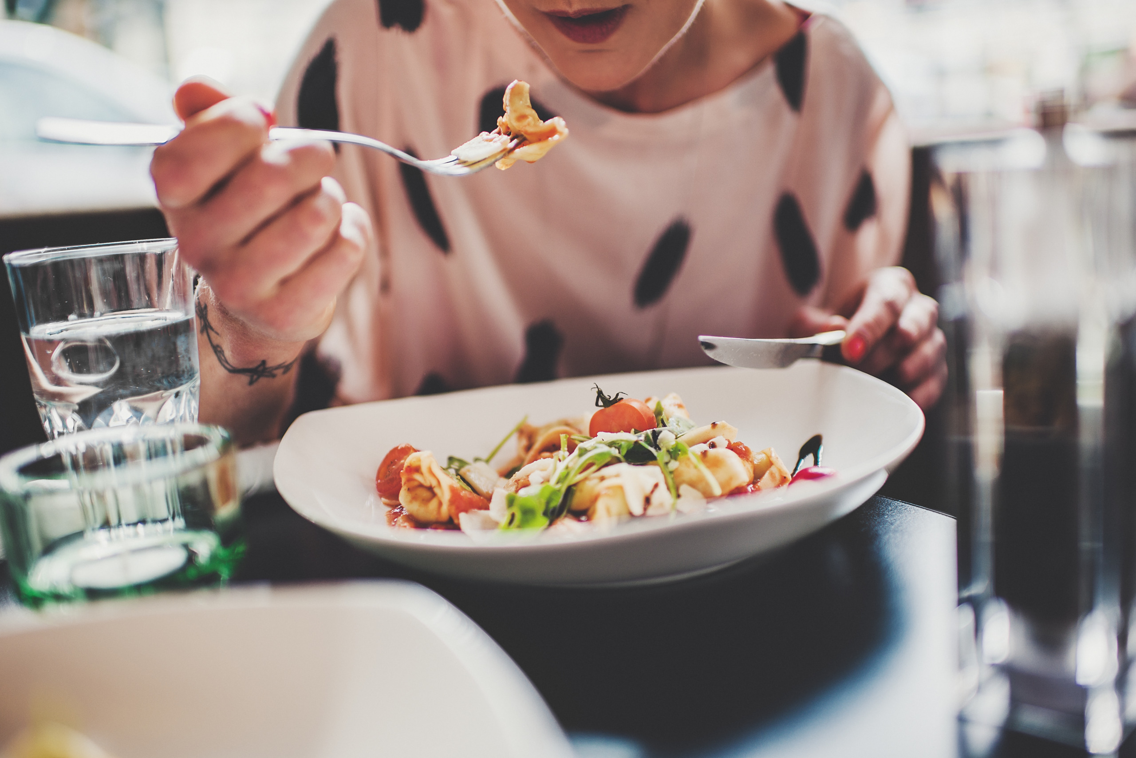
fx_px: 1104
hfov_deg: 54.4
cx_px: 568
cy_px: 379
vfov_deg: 37.9
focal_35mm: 35
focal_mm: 35
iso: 50
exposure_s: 1/250
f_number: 1.6
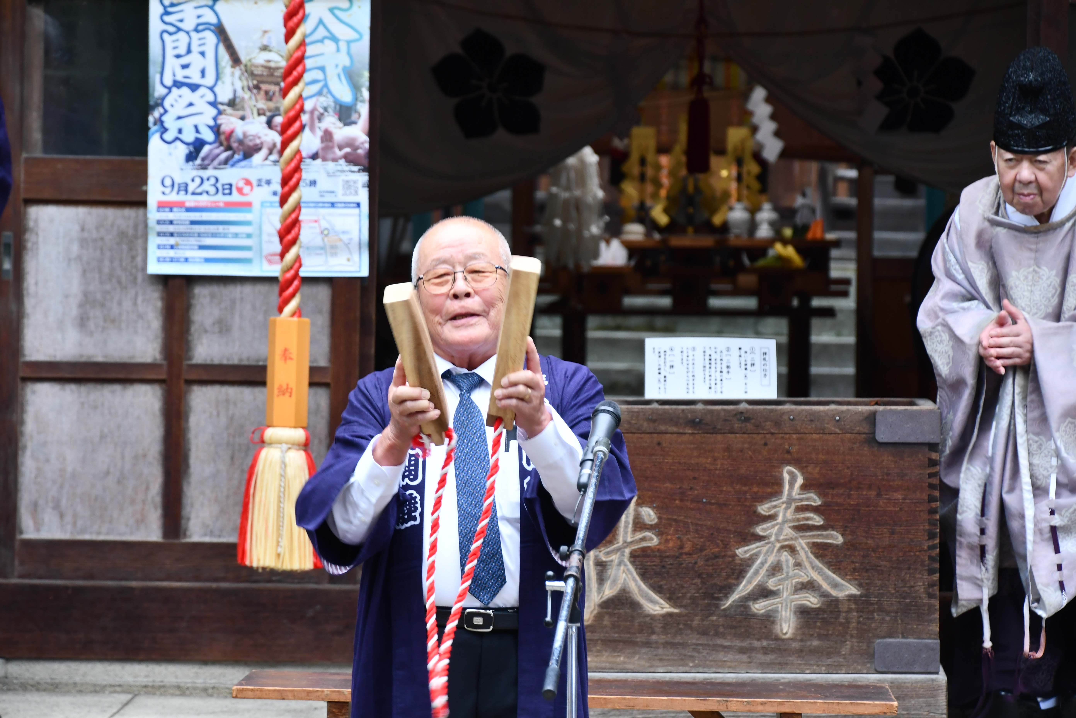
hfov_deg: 11.8
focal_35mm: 174
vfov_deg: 7.9
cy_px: 359
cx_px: 538
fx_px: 5200
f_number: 7.1
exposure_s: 1/100
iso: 640
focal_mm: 116
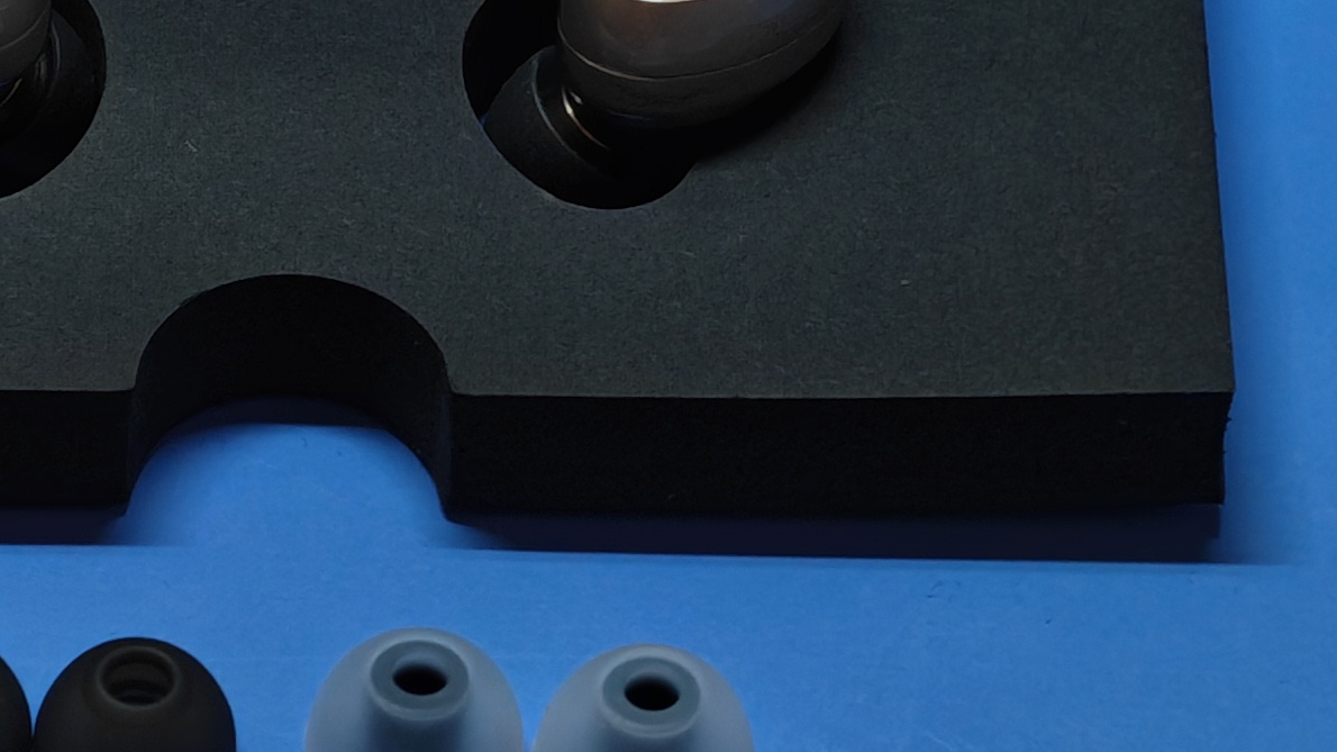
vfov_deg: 3.8
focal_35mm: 318
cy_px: 1052
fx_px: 11272
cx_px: -406
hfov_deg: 6.7
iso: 1000
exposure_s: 1/33
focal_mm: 22.48
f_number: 2.6
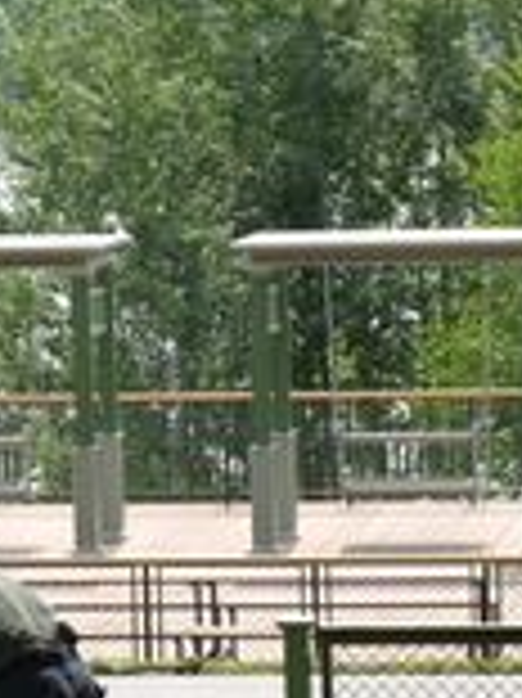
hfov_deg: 6.8
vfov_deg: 9.1
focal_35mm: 217
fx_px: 4369
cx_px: 457
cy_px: 504
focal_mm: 50
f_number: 9
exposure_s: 1/250
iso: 250
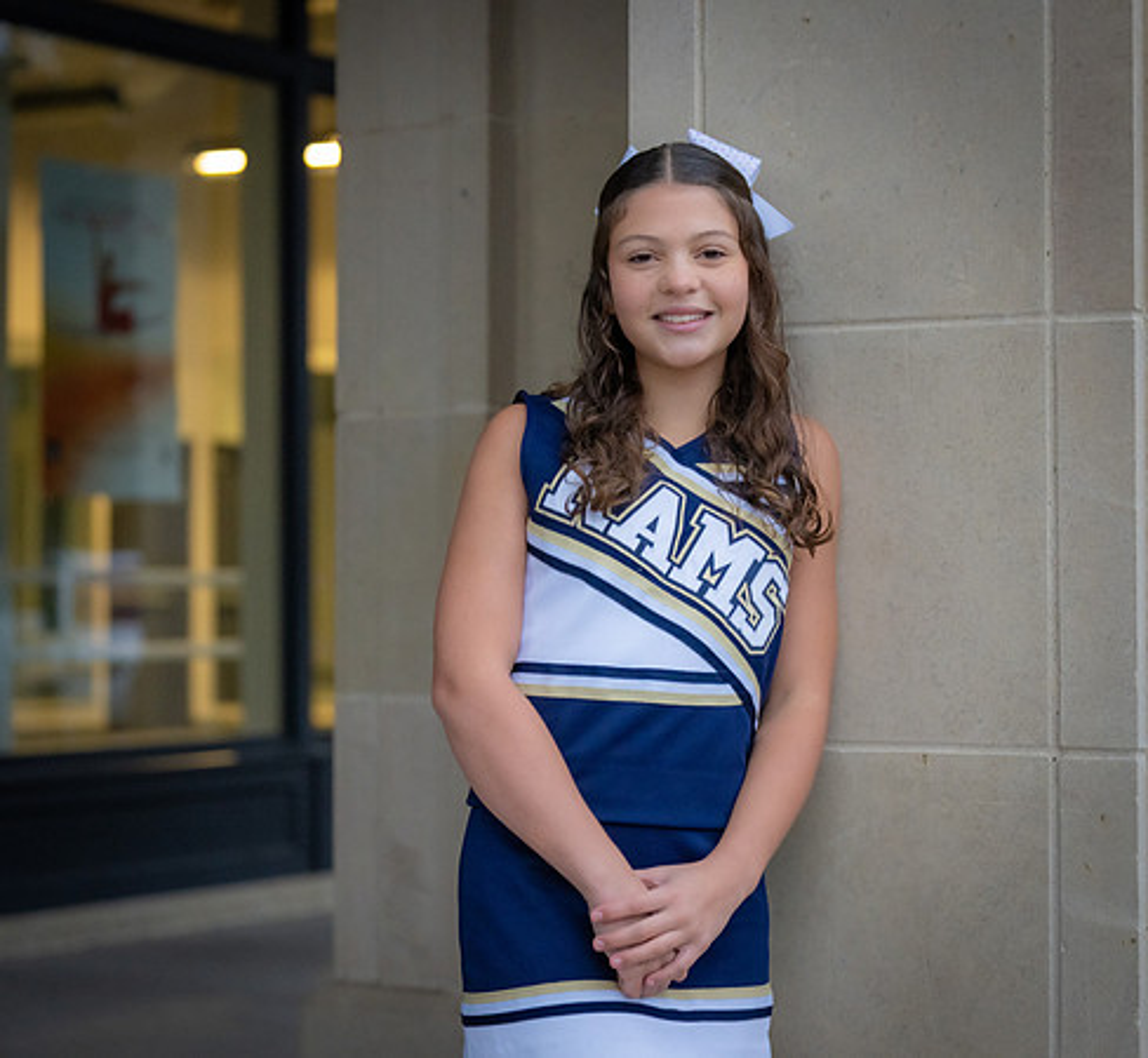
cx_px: 649
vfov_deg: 18.8
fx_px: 3194
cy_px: 513
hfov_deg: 20.4
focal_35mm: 89
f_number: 2.8
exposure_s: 1/250
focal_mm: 70
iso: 2500
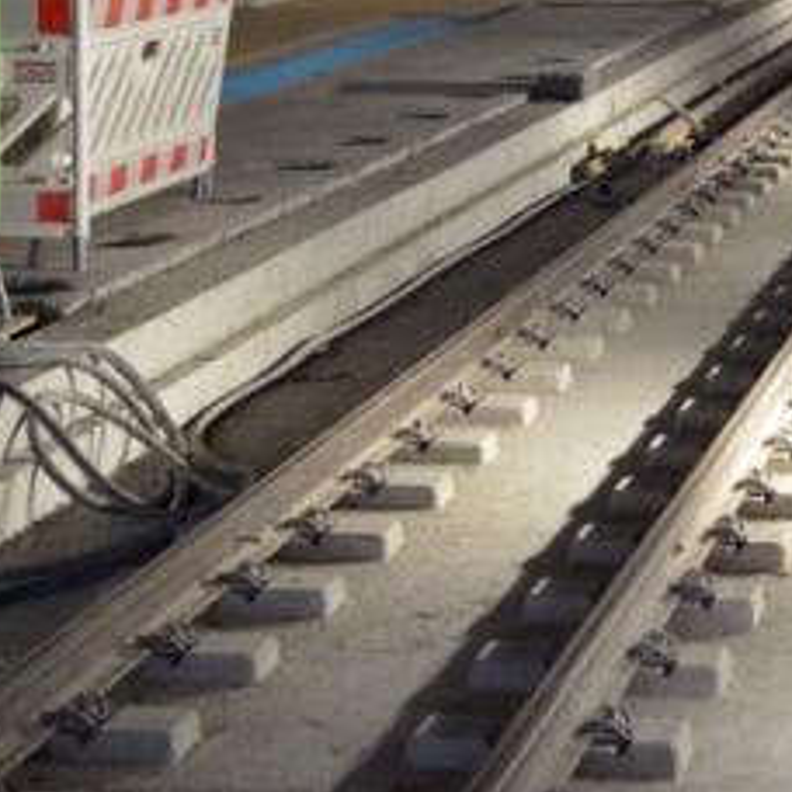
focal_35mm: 139
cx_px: 1195
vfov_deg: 12.3
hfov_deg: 12.0
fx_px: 3598
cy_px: -172
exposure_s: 1/15
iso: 1250
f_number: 4
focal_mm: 31
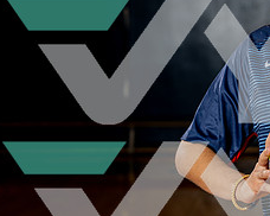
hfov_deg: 11.4
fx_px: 1333
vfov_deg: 9.2
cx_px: 308
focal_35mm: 167
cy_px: 61
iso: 100
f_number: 4
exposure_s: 1/250
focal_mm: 69
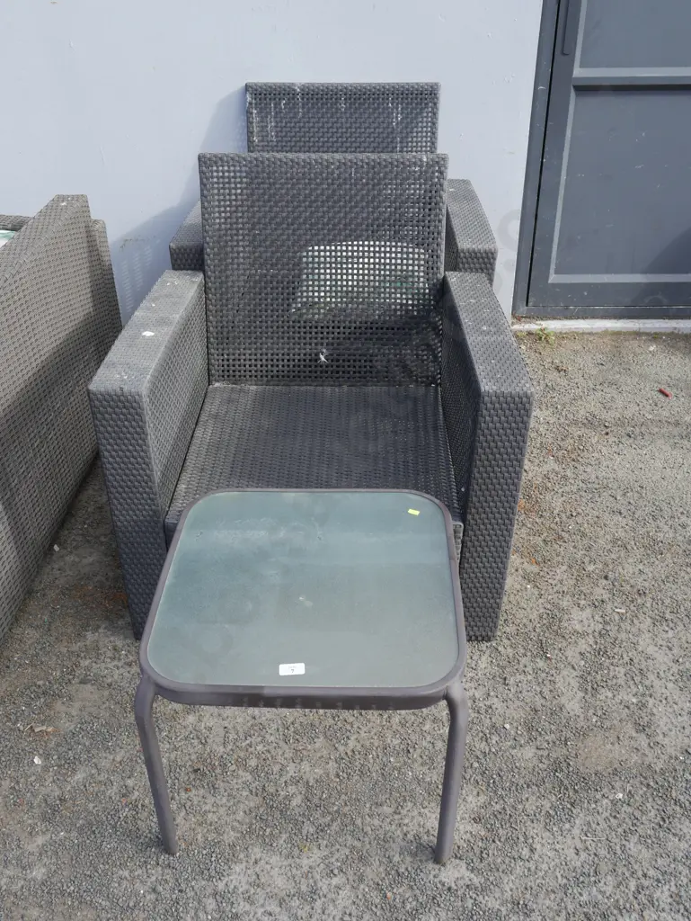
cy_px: 460
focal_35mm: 32
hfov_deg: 44.2
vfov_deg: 56.8
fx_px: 851
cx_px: 346
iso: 200
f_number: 6.3
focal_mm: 16
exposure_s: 1/250
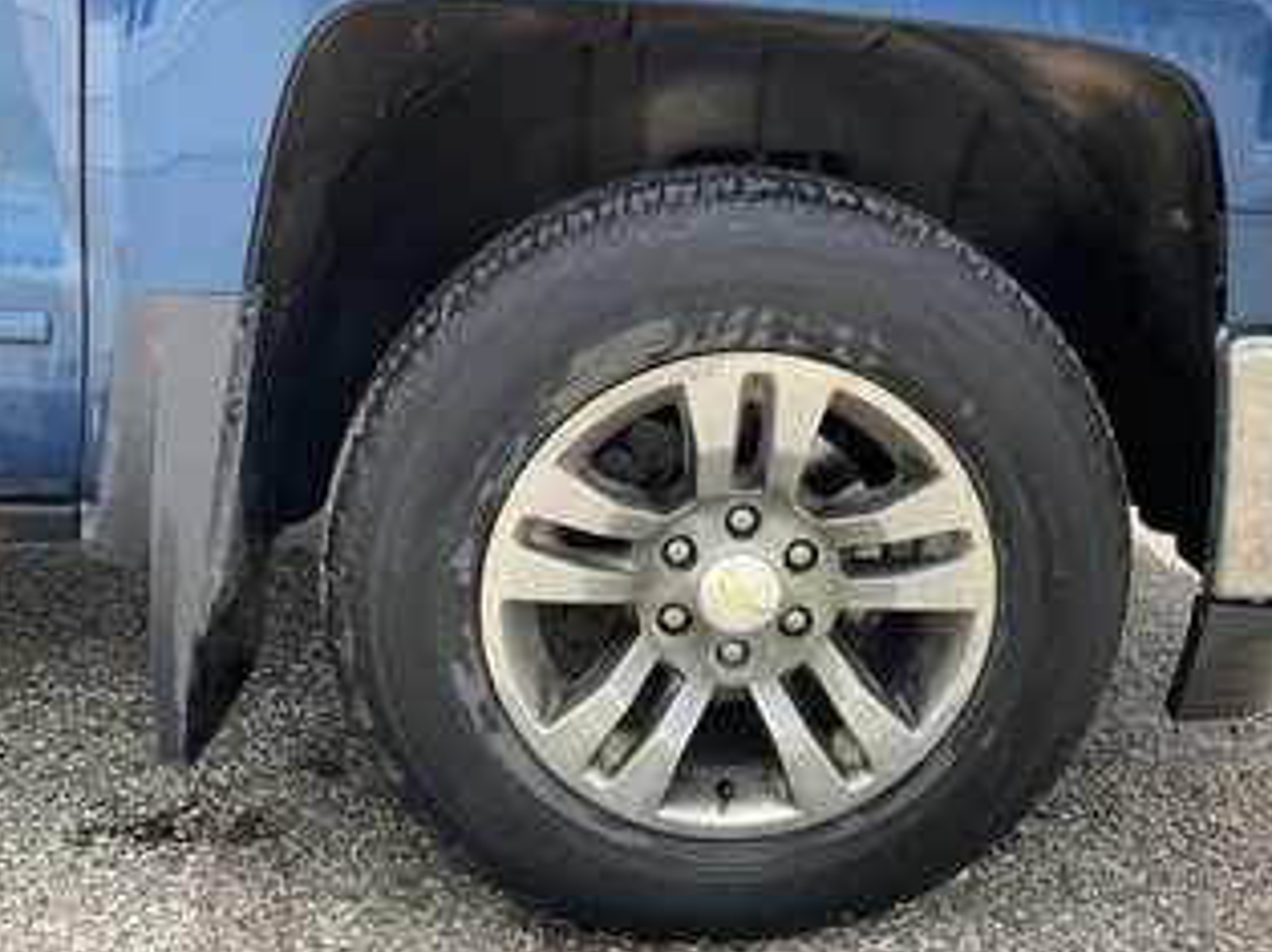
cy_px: 401
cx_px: 729
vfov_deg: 38.5
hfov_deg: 50.0
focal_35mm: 37
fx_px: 1359
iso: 25
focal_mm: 3
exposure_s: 1/524
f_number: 1.8
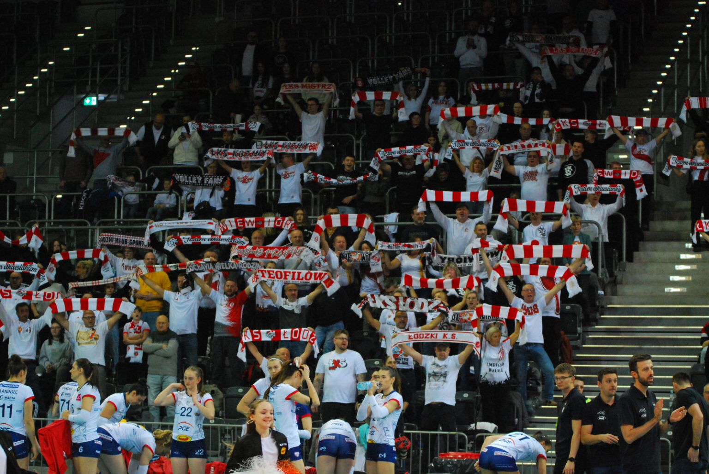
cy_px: 237
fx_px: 2070
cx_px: 354
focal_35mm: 105
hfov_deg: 19.4
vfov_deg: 13.1
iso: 1600
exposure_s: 1/500
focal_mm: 70
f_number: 2.8
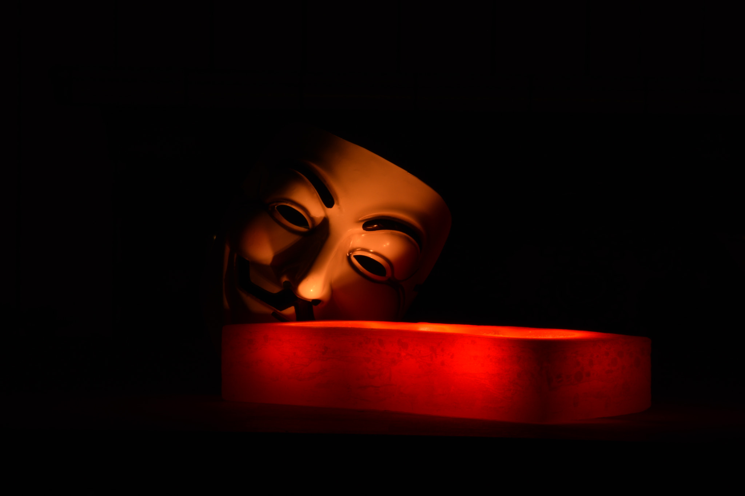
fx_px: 5276
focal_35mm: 255
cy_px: 248
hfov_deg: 8.1
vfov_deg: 5.4
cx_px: 372
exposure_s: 26.5
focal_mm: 170
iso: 100
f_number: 29
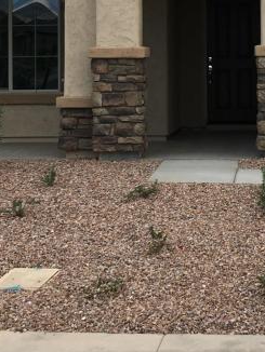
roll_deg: -0.1
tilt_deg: +2.1
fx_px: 928
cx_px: 239
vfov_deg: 21.1
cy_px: 33
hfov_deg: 16.1
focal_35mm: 91
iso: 25
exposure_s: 1/651
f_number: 2.2
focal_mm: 4.15
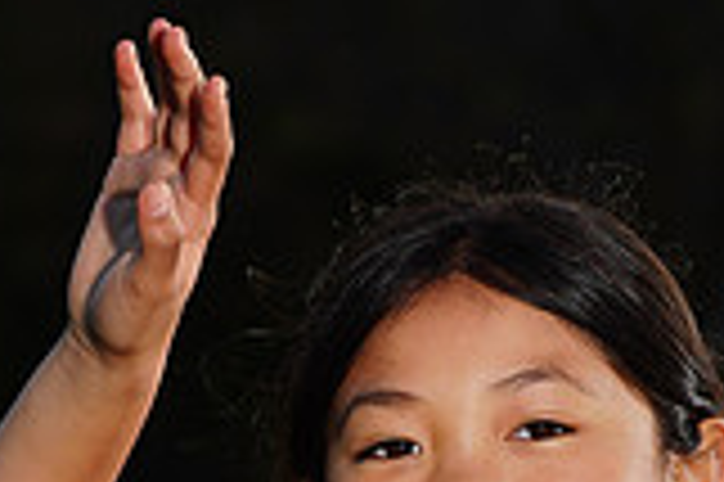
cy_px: 651
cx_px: 445
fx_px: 14505
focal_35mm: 722
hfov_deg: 2.9
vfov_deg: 1.9
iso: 200
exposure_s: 1/250
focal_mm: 200
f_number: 10
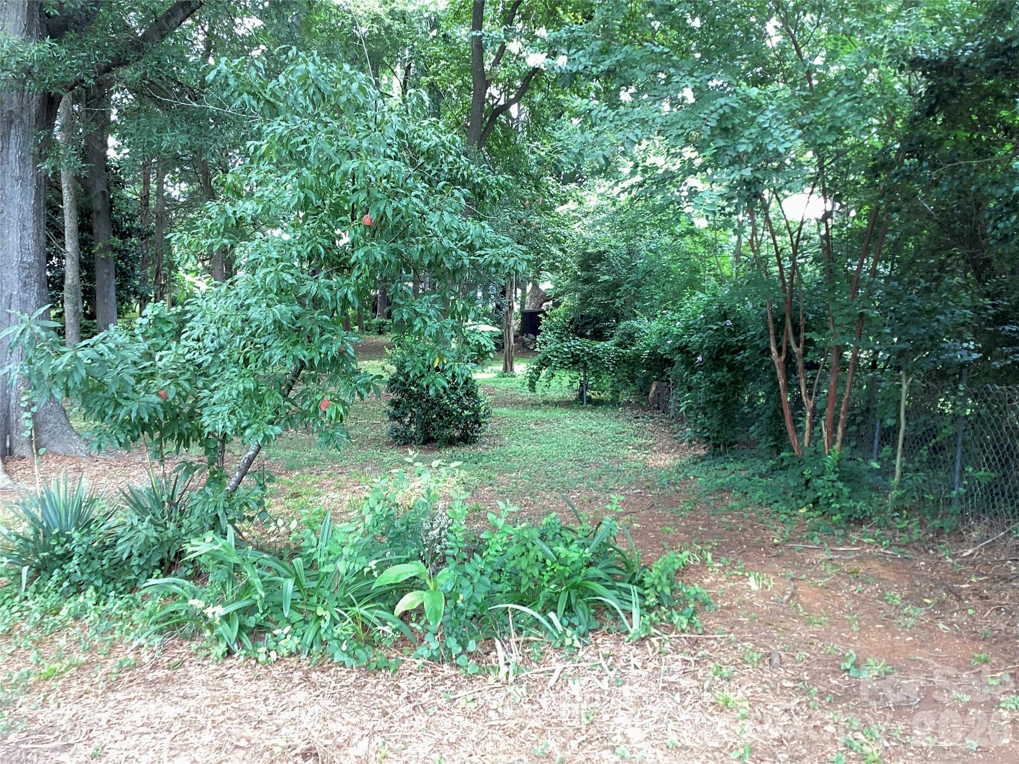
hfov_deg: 58.4
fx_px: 913
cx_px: 510
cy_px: 382
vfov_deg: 45.4
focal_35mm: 31
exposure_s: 1/60
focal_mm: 3.3
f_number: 2.4
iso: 80
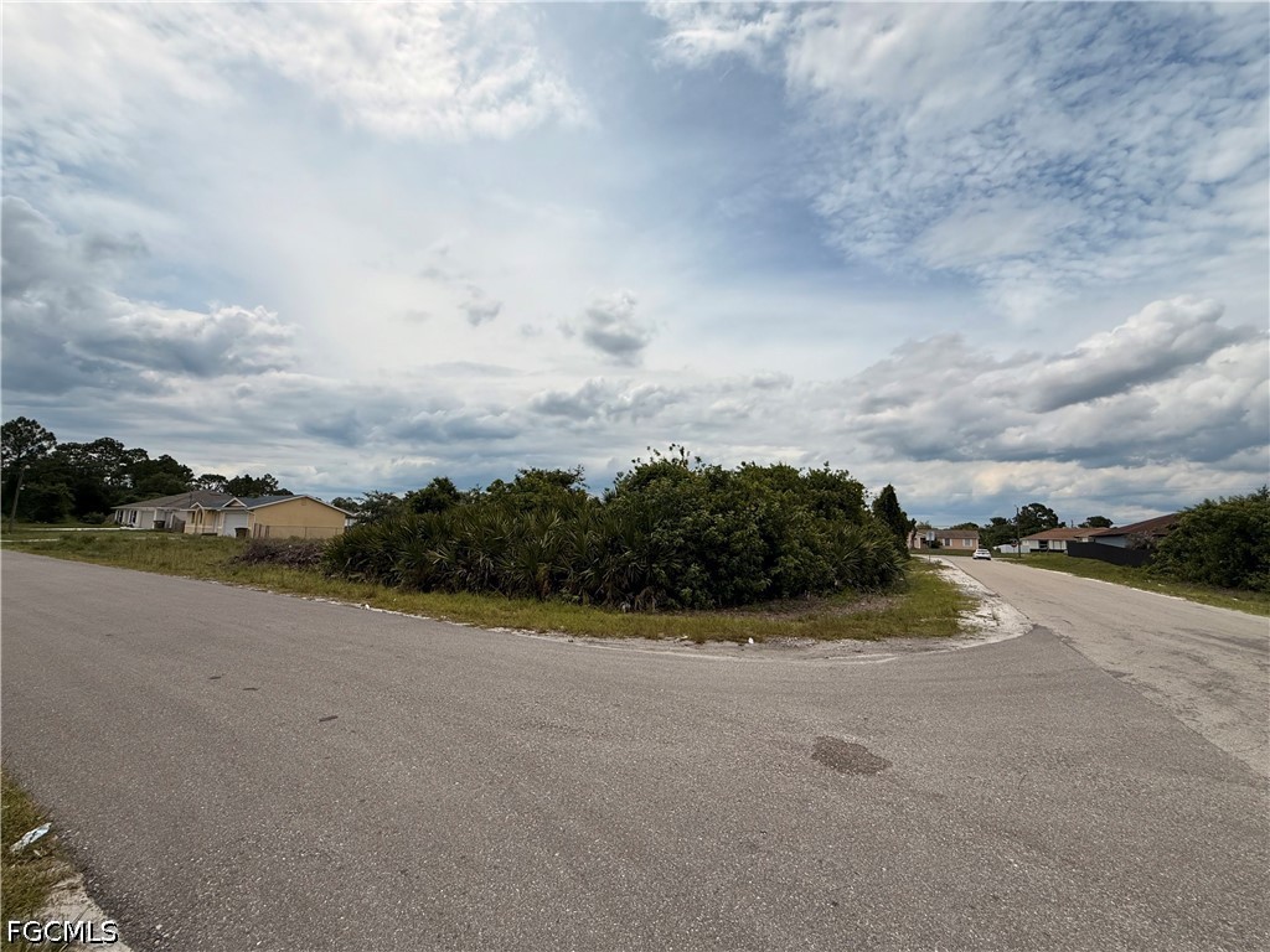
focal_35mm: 14
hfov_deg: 102.1
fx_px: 514
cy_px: 476
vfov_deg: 85.7
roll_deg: -1.7
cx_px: 635
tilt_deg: +7.7
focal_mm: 2.22
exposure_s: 1/6173
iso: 50
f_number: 2.2
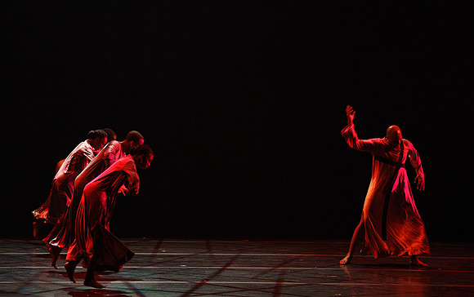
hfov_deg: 8.3
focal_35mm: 251
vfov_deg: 5.2
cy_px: 159
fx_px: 3250
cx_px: 233
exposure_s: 1/250
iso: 6400
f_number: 5.6
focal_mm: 241
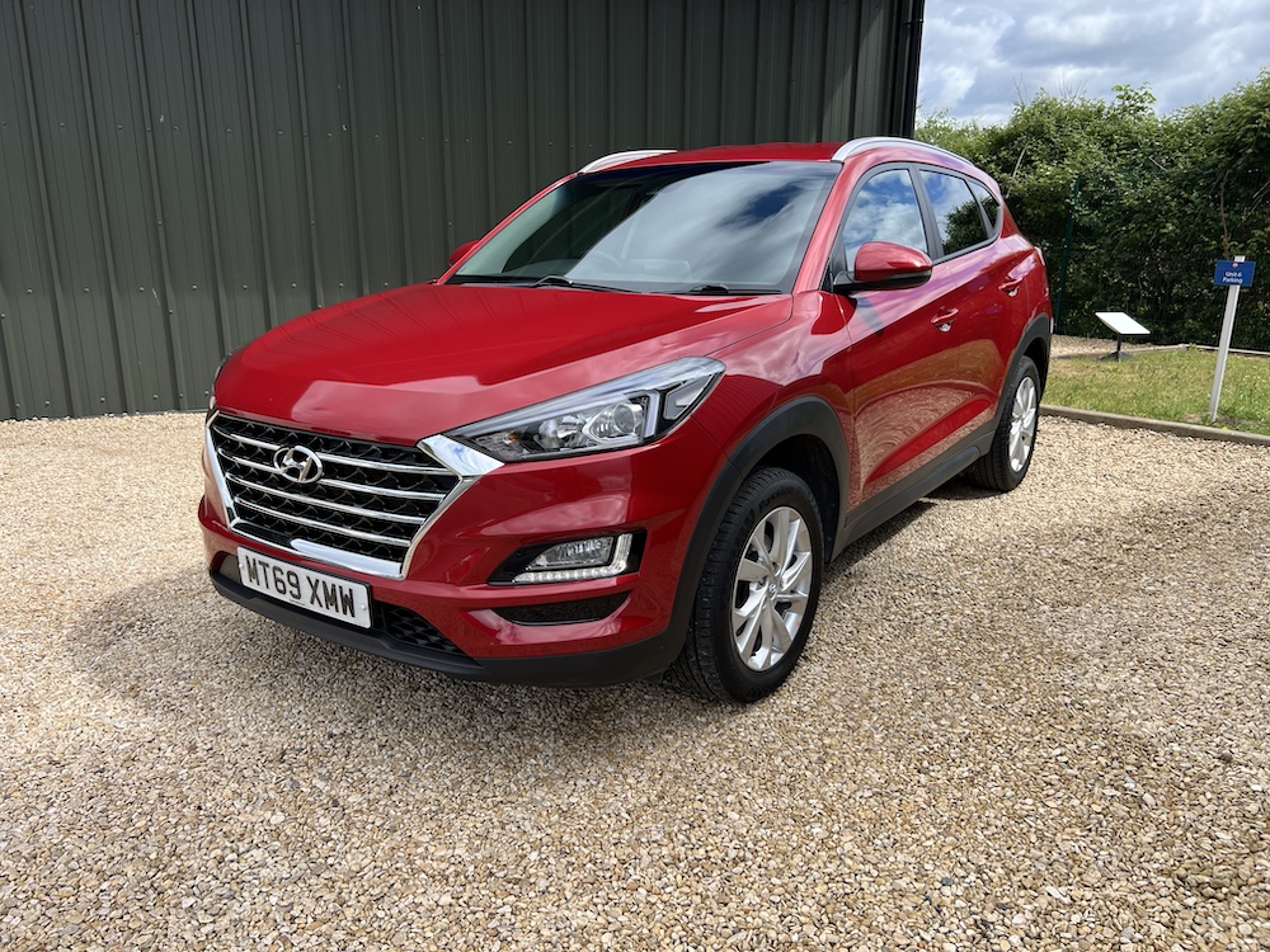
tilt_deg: -15.0
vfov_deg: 53.1
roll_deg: +0.9
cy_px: 476
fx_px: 954
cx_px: 635
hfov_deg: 67.3
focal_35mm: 26
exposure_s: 1/1972
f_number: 1.5
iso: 50
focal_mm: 5.7
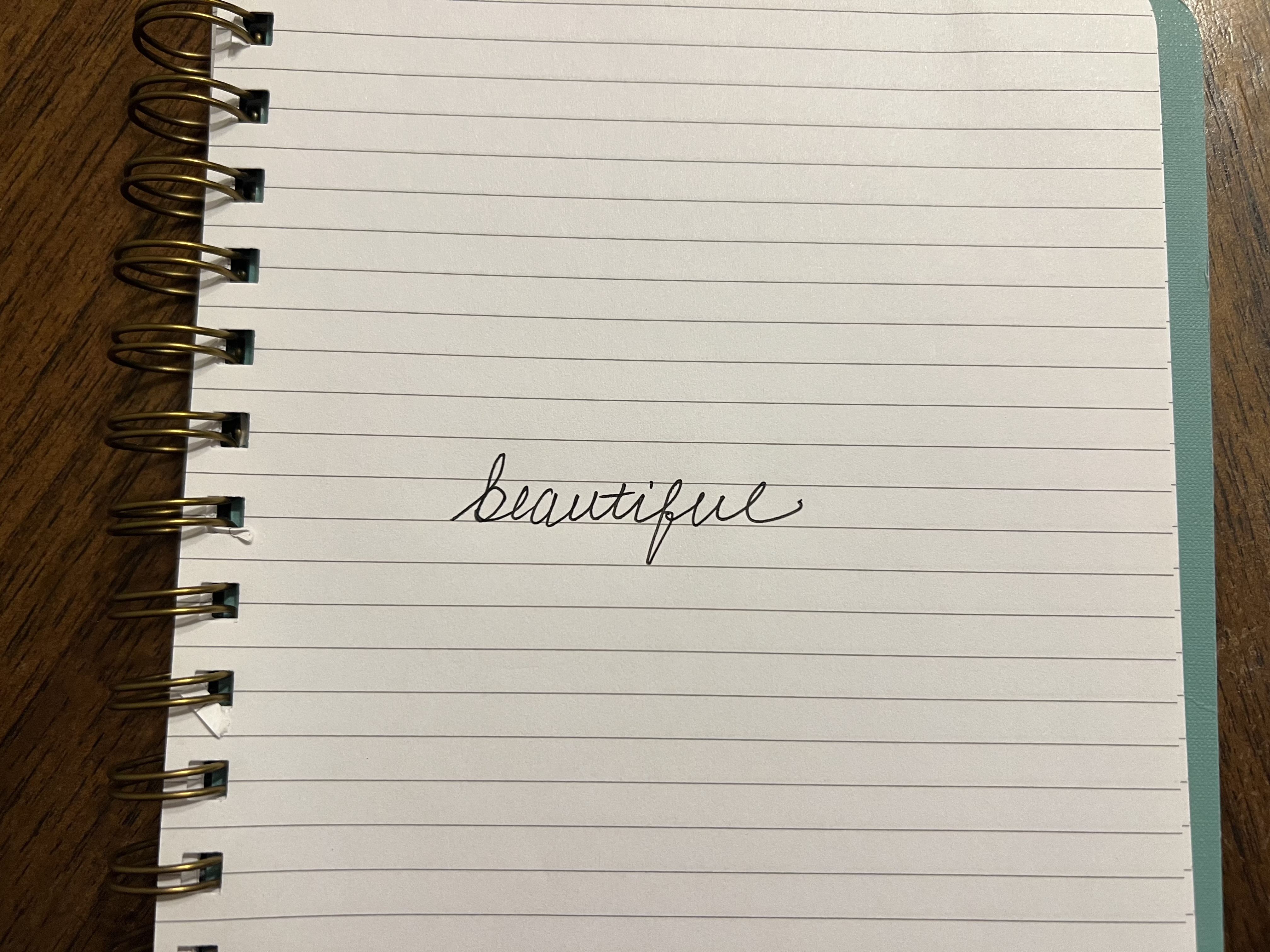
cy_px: 476
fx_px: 954
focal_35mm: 26
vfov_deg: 53.1
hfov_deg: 67.3
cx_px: 635
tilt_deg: -84.2
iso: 100
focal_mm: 5.7
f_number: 1.5
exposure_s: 1/60
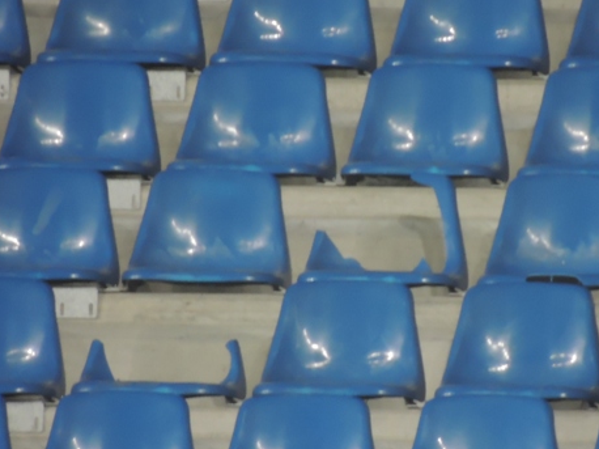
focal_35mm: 1398
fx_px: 24179
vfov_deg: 1.1
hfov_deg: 1.4
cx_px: 365
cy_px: 246
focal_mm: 180
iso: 1400
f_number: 5.9
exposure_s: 1/15
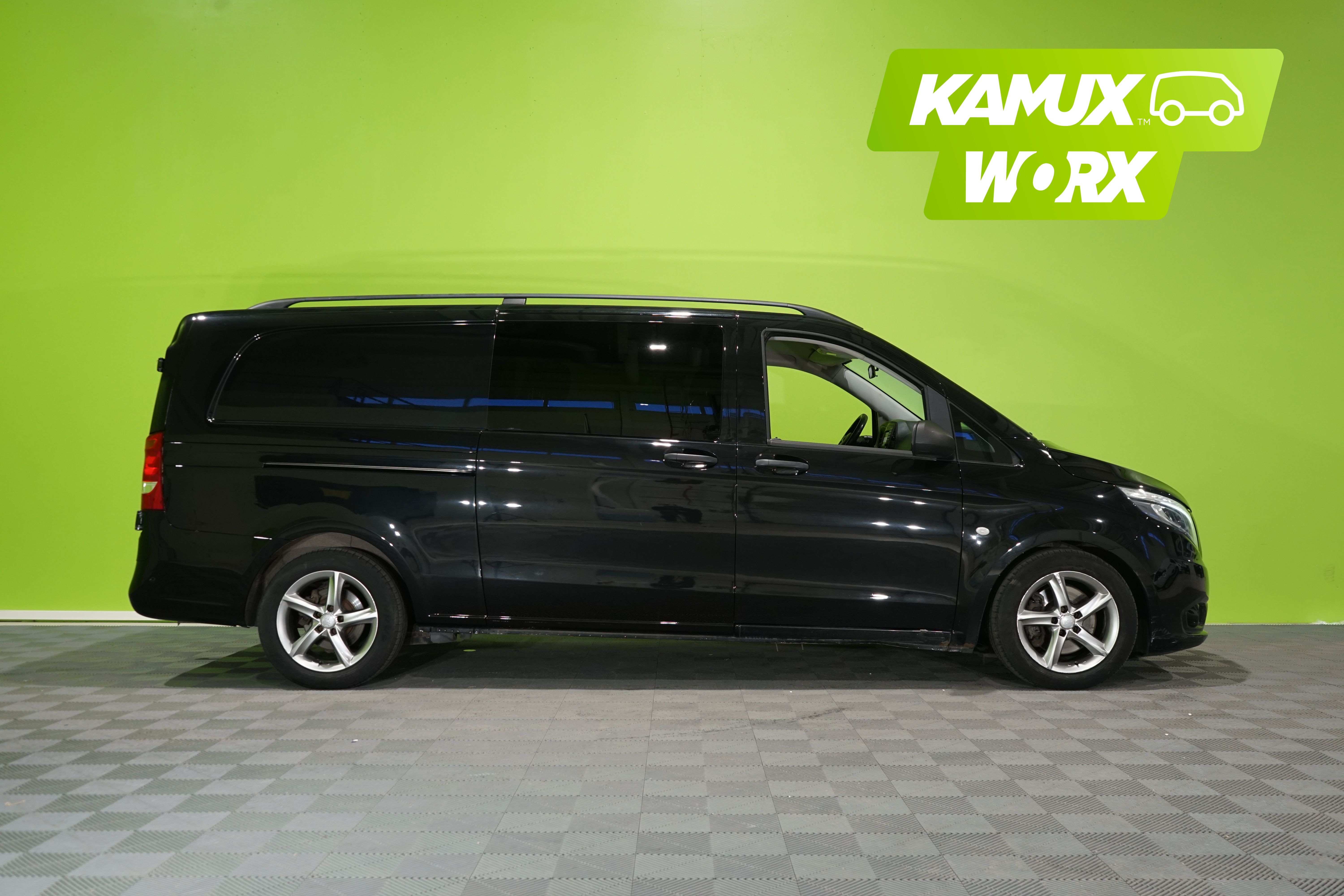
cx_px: 672
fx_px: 1195
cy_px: 448
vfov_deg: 41.1
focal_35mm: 32
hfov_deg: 58.7
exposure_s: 1/30
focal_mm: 32
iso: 800
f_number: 5.6
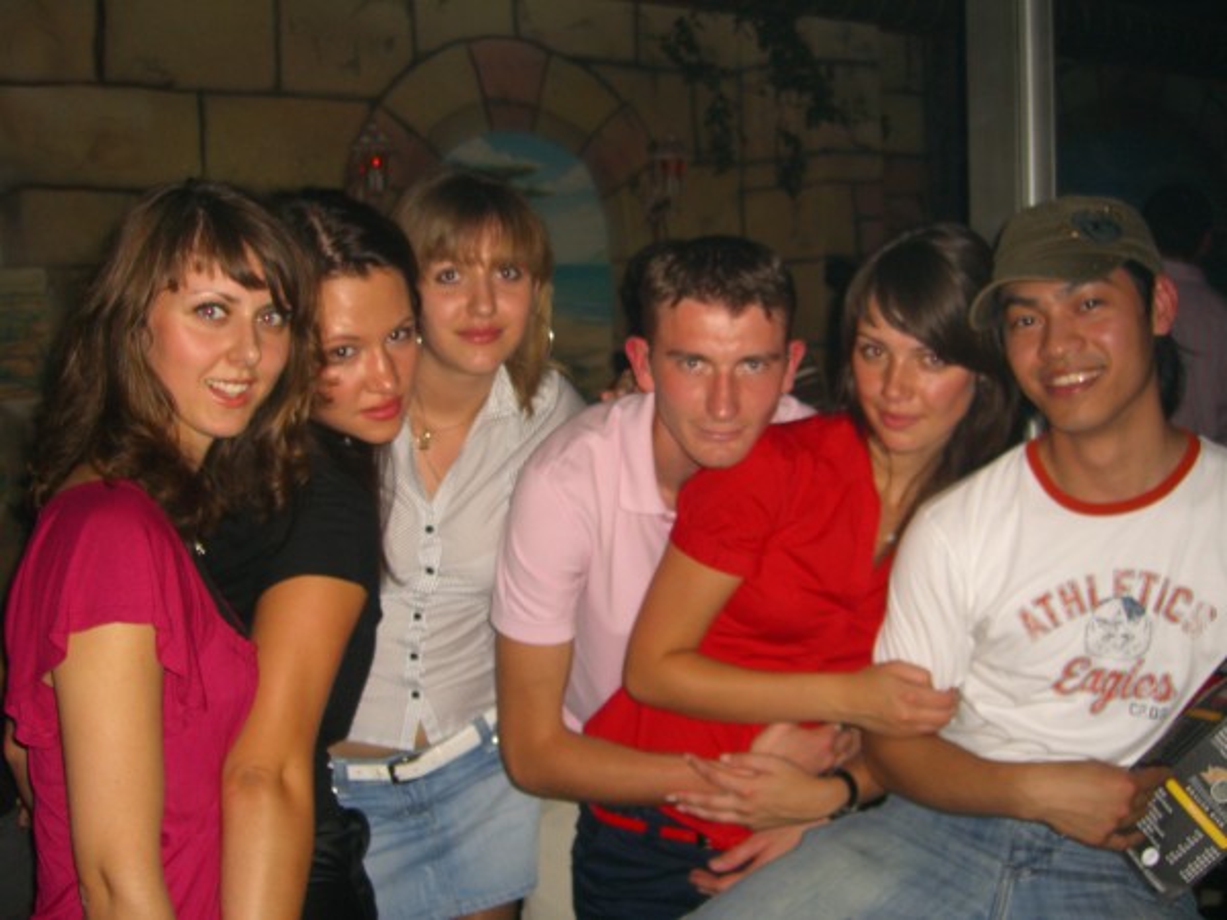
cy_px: 460
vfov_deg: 37.7
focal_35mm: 38
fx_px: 1347
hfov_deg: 49.0
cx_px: 614
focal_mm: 7.9
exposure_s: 1/60
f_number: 2.8
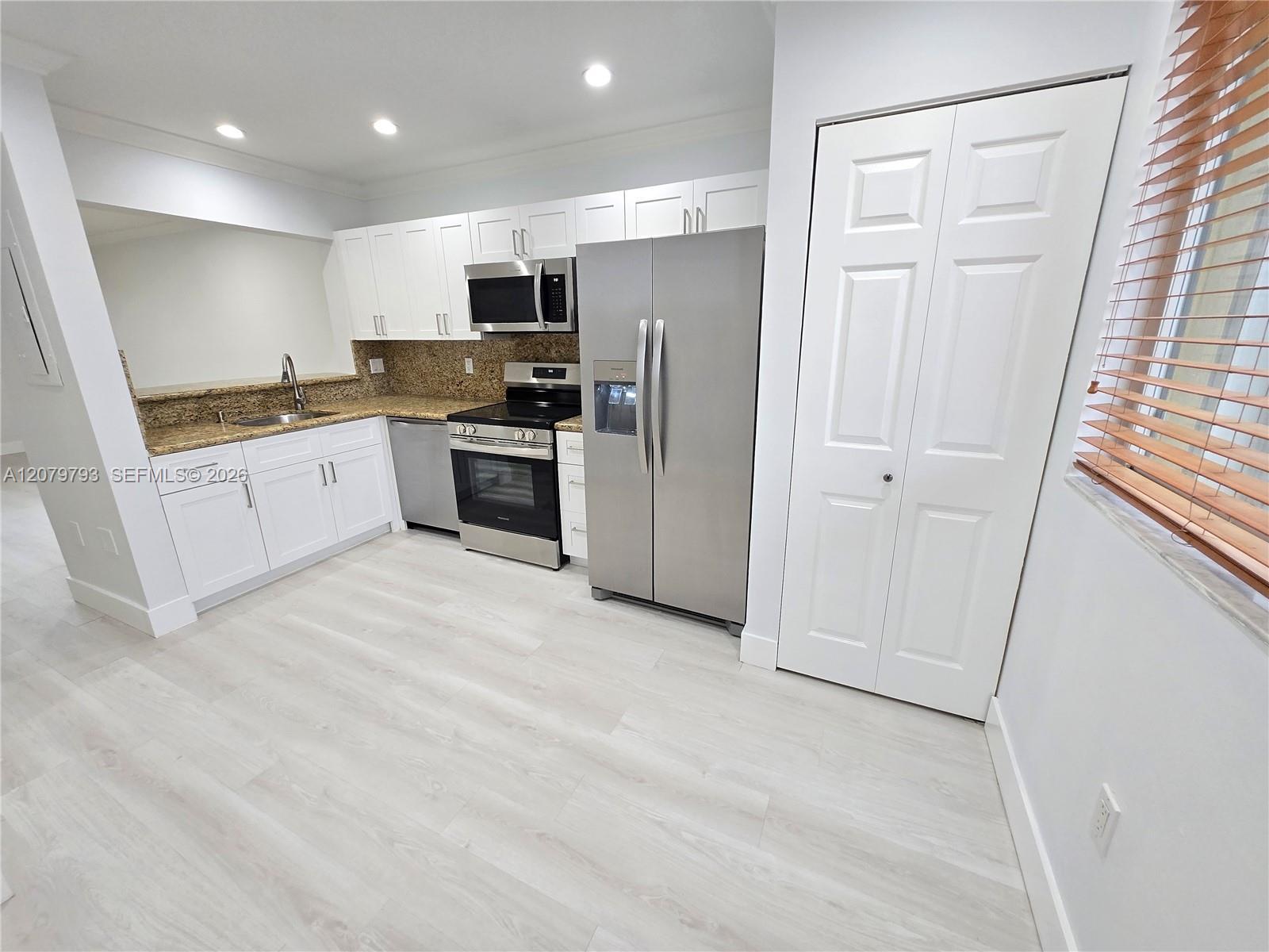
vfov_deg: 89.9
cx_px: 634
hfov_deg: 106.2
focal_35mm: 13
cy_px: 476
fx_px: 477
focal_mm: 1.7
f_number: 2.2
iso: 160
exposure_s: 1/60
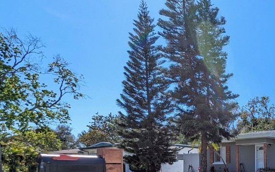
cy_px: 148
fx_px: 187
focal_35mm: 25
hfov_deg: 61.1
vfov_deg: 45.7
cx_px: 248
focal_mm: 1.95
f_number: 2.2
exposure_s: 1/2083
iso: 48
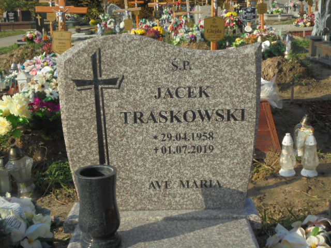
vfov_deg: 29.7
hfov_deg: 38.9
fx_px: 469
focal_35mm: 49
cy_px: 124
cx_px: 166
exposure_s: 1/500
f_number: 4.8
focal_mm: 8.9
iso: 100
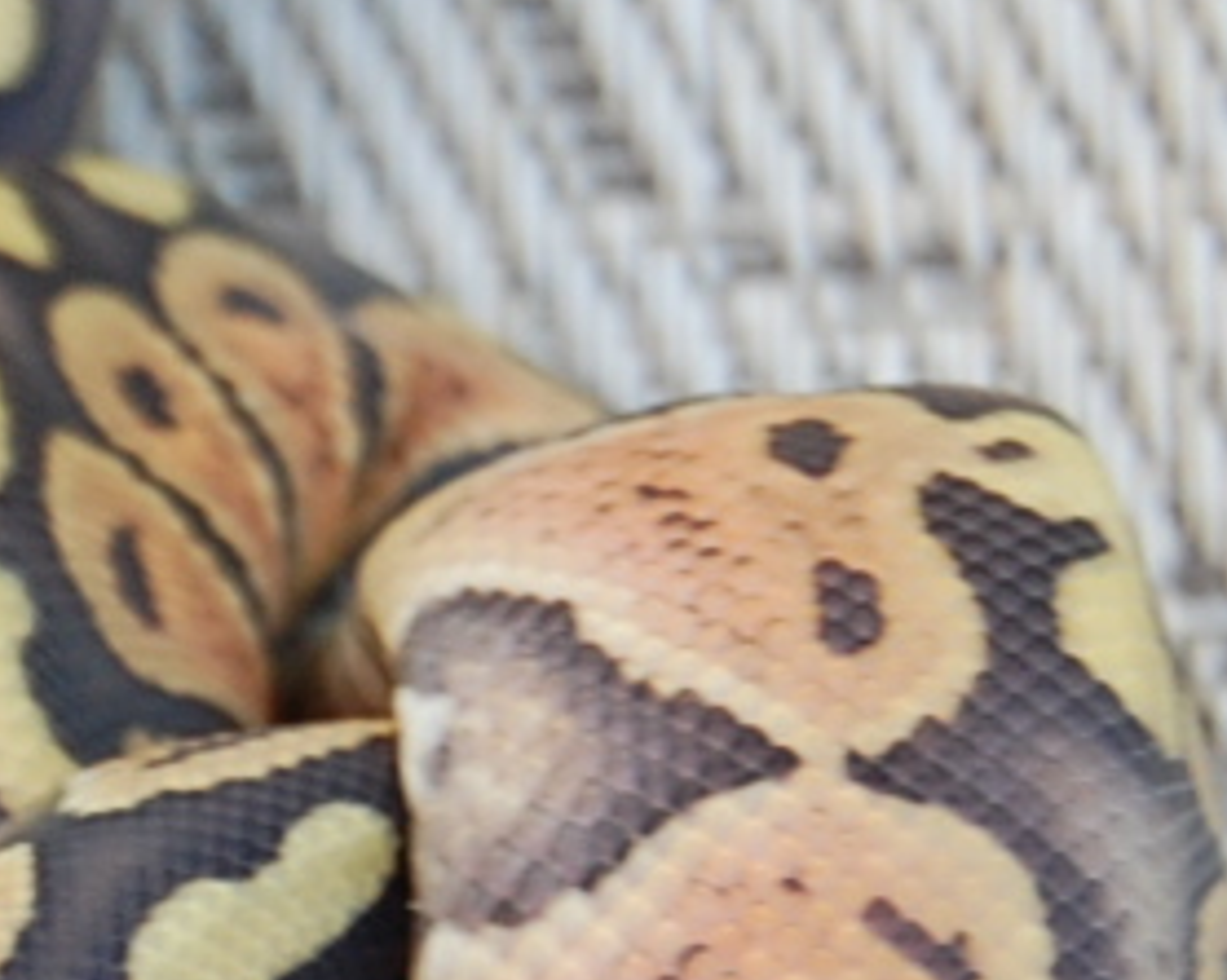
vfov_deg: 3.7
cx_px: -331
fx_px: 15188
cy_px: 808
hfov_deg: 4.6
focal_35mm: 419
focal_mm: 55
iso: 400
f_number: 6.3
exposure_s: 1/60
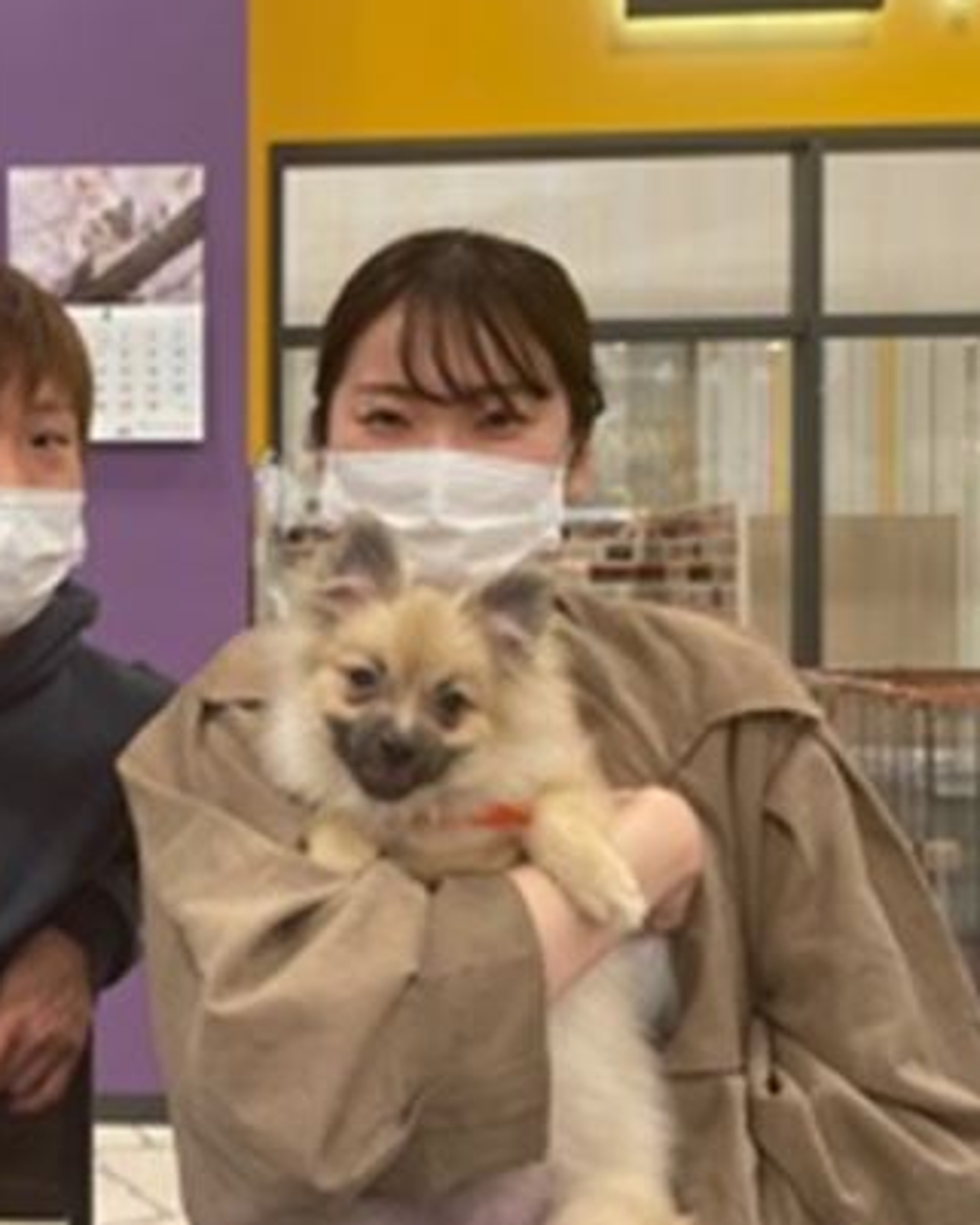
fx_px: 1377
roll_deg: -0.2
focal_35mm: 38
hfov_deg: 37.5
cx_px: 168
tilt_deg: -0.9
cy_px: 590
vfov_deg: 47.9
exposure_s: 1/120
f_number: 1.6
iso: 125
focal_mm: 4.2
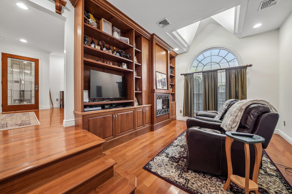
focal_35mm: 12
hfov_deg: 112.6
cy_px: 97
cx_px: 146
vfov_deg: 90.0
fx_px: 97
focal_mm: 12
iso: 200
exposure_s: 1/1.25
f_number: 9
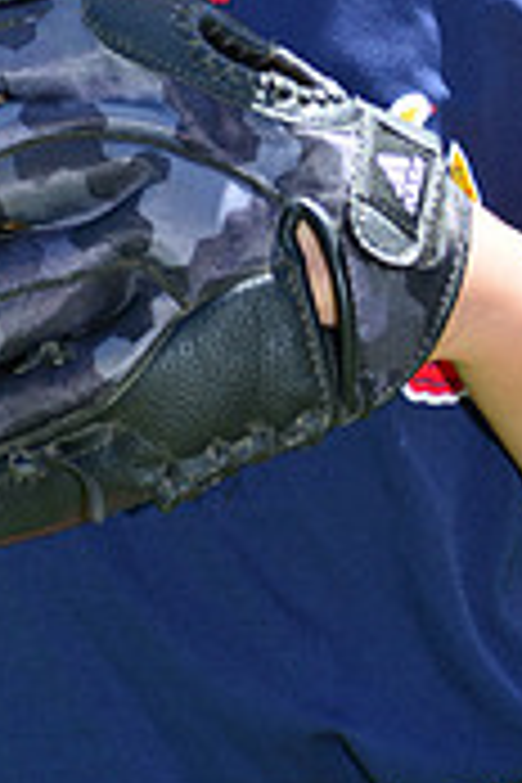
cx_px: 268
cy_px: -374
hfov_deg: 2.4
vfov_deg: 3.6
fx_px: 12310
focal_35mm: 566
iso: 200
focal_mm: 170
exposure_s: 1/200
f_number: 8
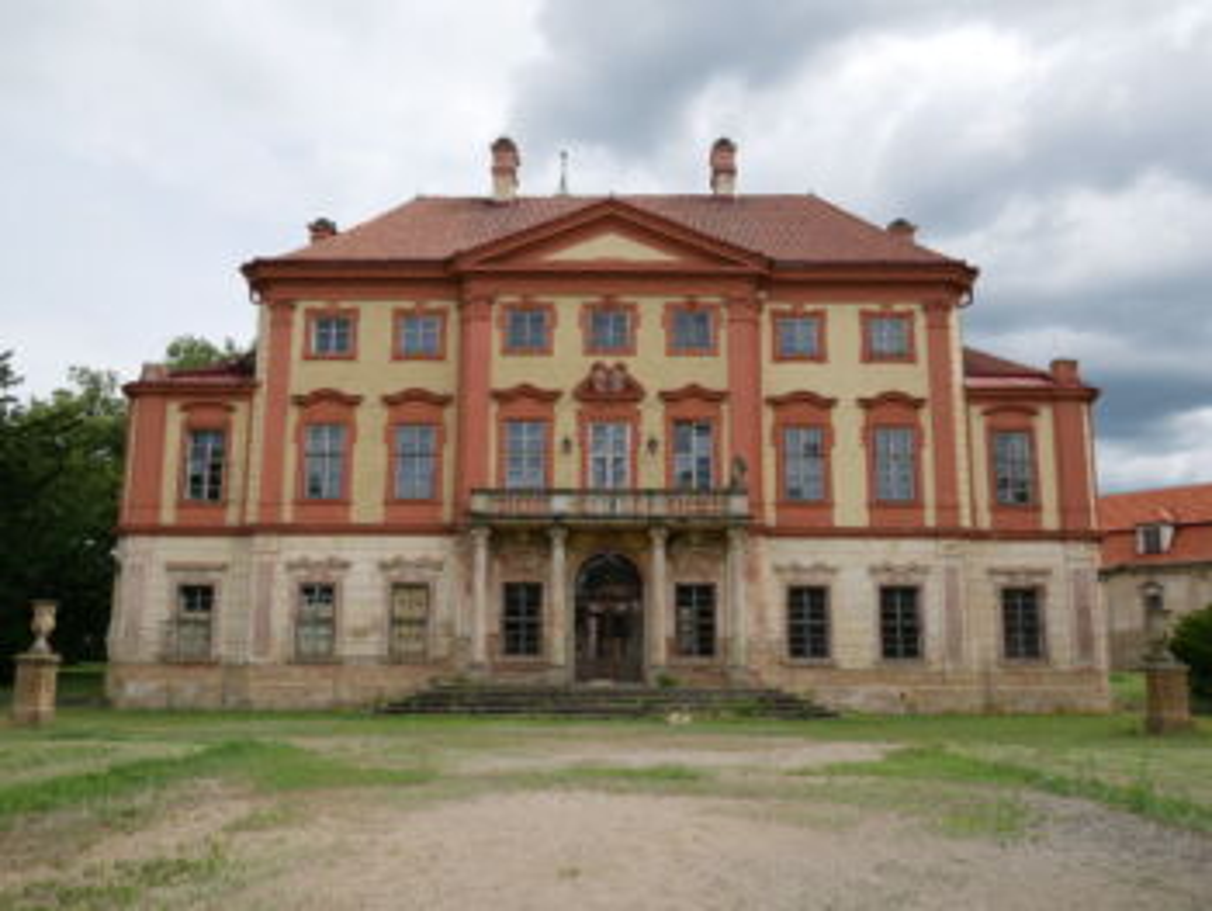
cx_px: 606
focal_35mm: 32
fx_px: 1121
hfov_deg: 56.8
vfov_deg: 44.2
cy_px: 456
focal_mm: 16
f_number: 4.5
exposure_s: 1/1000
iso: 200
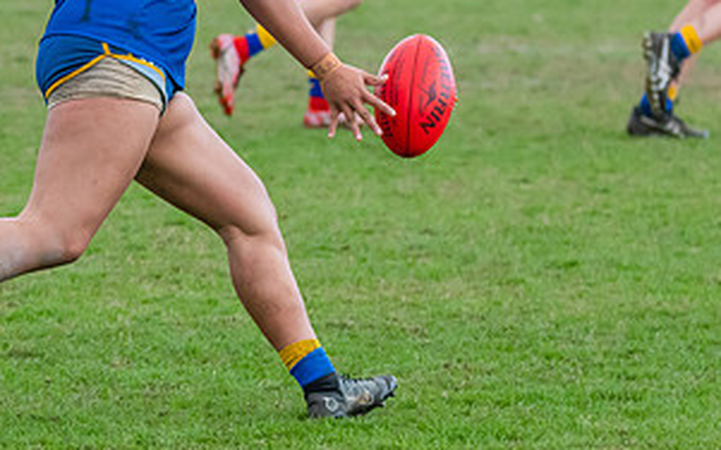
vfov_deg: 2.7
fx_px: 9391
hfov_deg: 4.4
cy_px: 44
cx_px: 294
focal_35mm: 478
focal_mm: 200
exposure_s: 1/1600
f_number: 5.3
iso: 2000
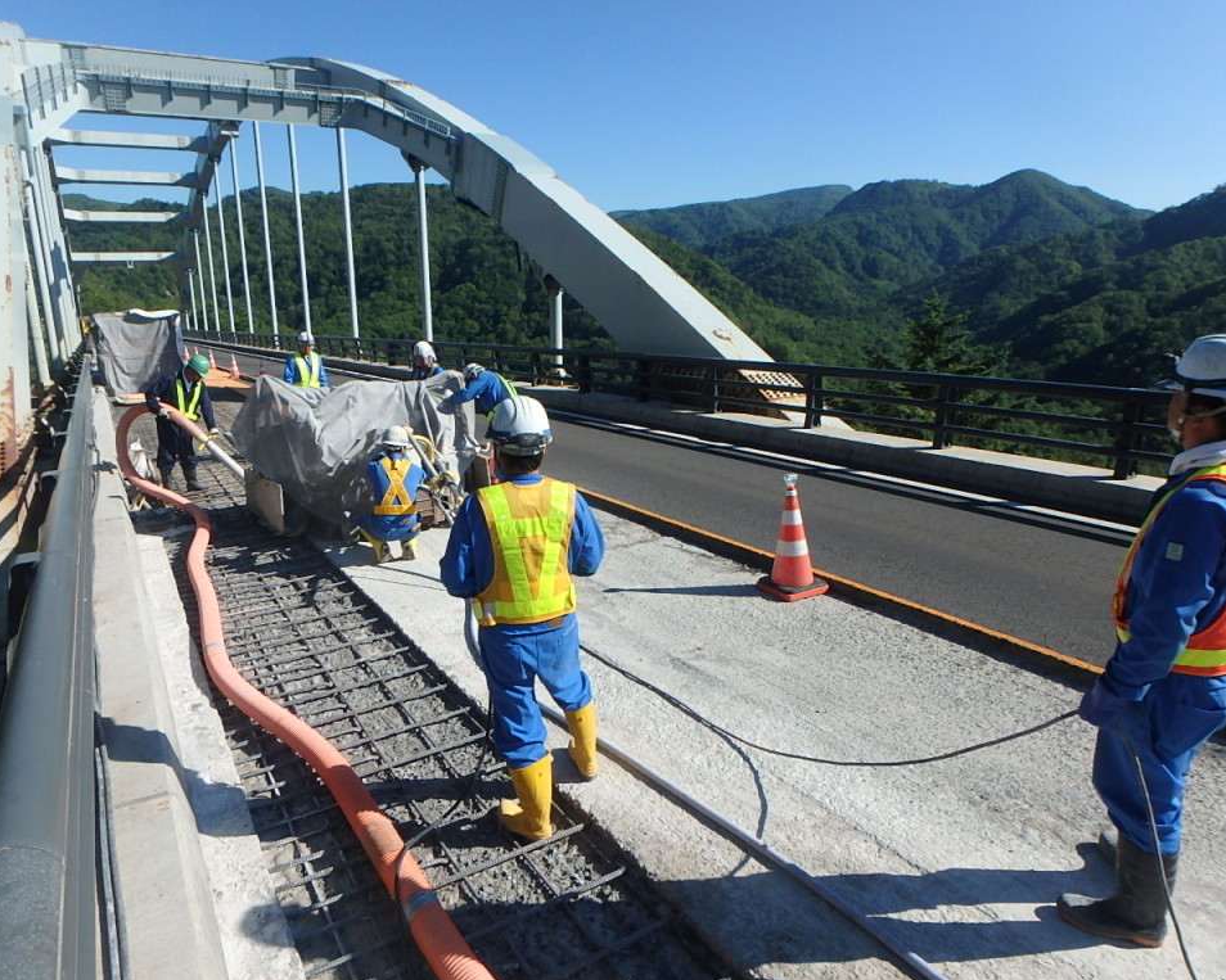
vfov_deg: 63.1
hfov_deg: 75.0
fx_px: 798
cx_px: 609
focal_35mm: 22
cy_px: 491
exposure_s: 1/500
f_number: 6
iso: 125
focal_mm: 3.7
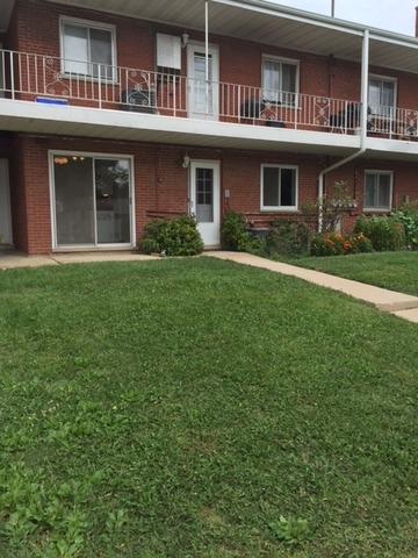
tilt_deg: -6.1
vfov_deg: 61.7
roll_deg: -0.1
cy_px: 279
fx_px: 467
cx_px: 209
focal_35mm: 29
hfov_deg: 48.2
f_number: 2.2
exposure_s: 1/1099
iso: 32
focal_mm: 4.15
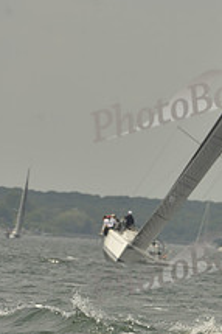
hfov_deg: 1.7
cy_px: 161
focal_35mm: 811
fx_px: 7513
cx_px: 391
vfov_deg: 2.5
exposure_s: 1/1250
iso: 280
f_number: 9
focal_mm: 300
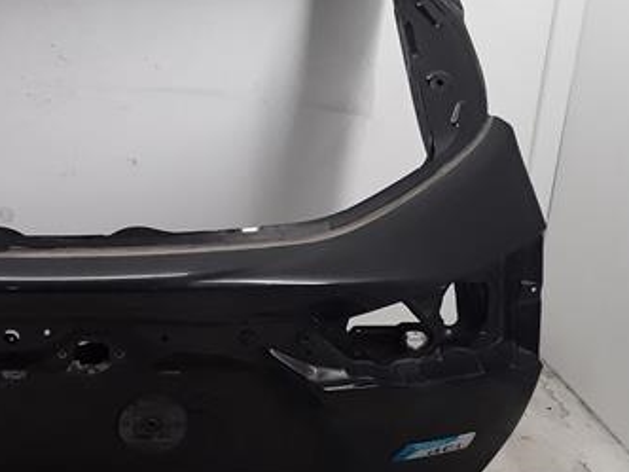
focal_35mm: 54
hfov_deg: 33.5
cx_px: 51
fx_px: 981
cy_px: 207
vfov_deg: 27.0
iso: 64
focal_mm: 2.91
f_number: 1.9
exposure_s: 1/100
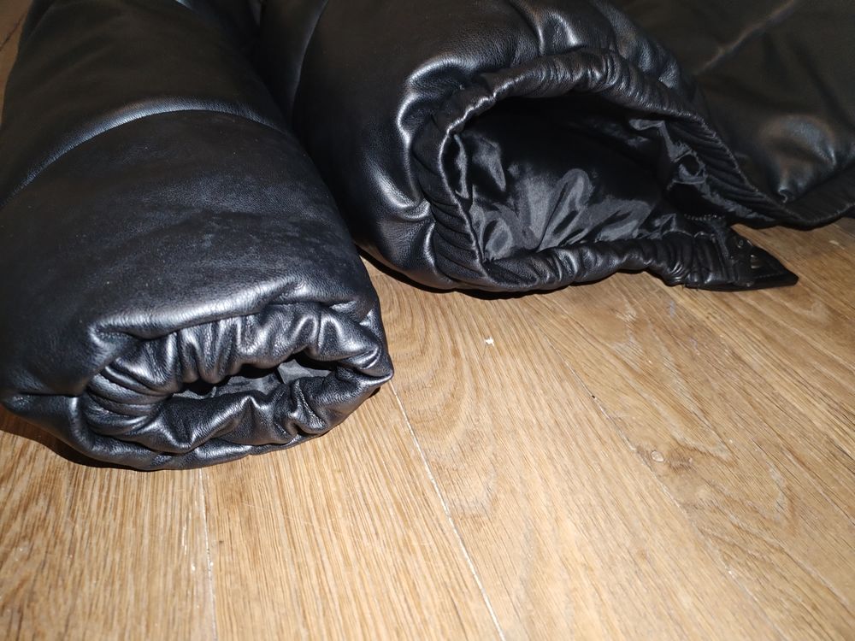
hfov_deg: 67.3
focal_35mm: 26
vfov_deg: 53.1
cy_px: 320
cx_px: 428
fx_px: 642
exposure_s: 1/25
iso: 1191
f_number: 1.8
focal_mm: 4.75
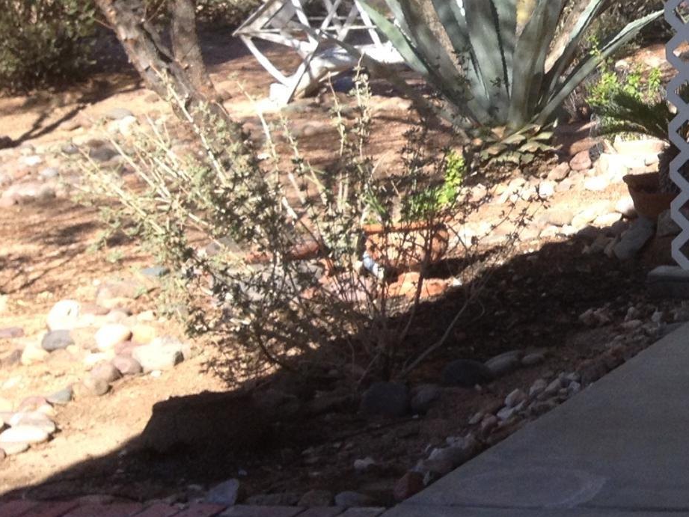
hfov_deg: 15.6
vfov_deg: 12.9
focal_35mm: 114
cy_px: 99
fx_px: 2269
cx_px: 1109
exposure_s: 1/620
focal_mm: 4.28
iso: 50
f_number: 2.4
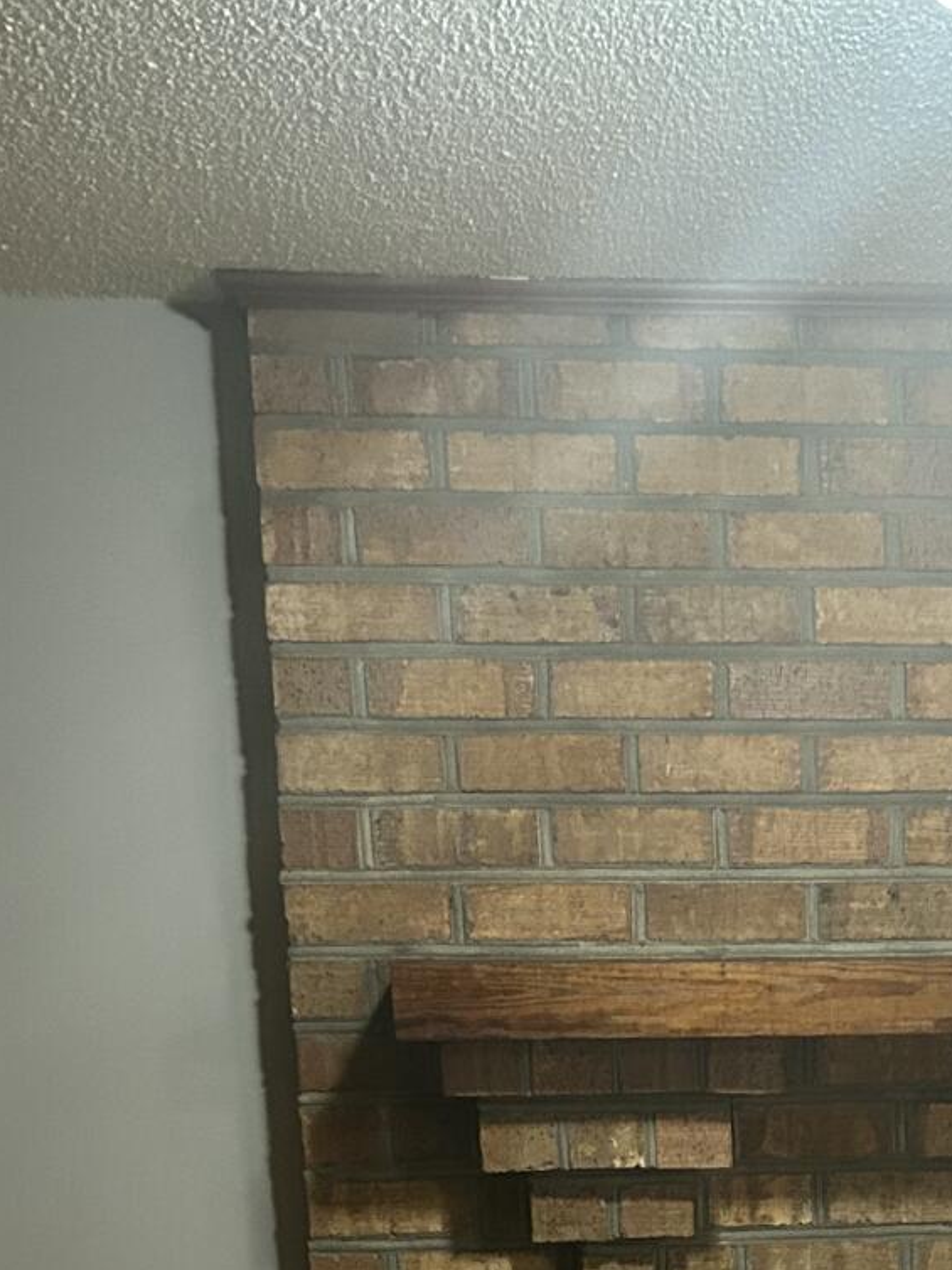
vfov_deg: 25.4
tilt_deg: -11.9
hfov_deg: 20.7
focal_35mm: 69
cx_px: 932
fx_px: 2532
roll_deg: +0.5
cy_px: 1518
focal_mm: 5.7
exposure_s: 1/40
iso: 640
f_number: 1.5
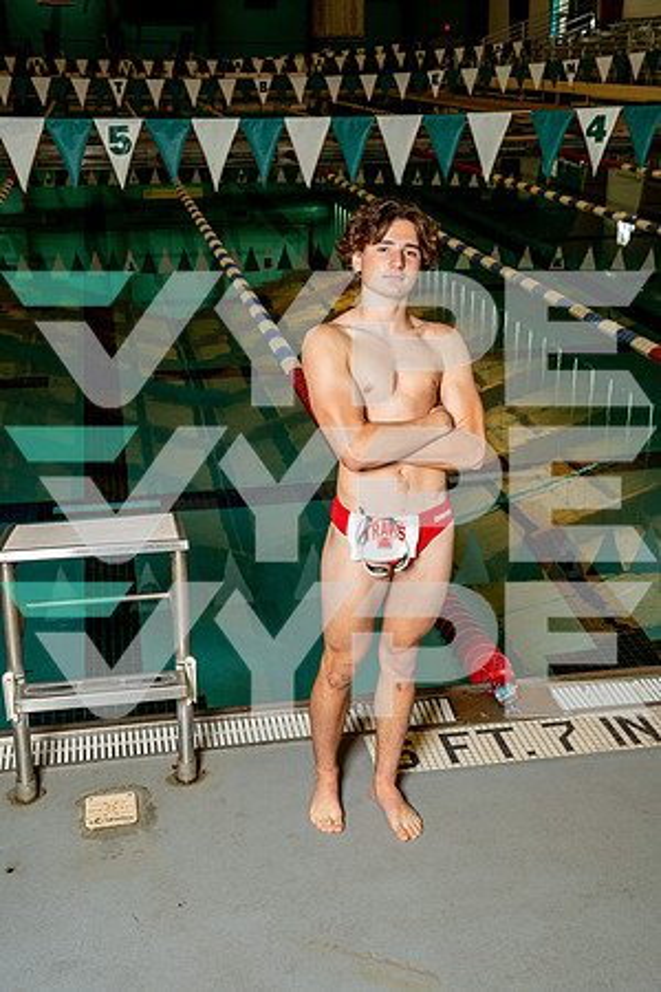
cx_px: 330
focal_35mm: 44
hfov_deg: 30.5
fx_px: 1212
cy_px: 496
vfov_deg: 44.5
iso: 1600
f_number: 5.6
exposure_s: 1/250
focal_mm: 44
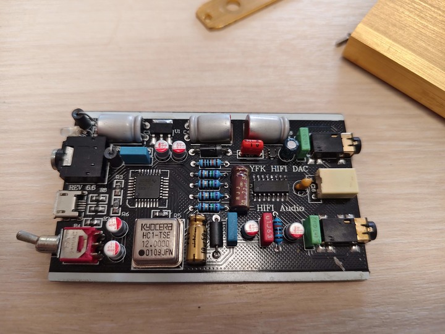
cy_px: 167
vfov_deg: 58.9
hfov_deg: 73.9
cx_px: 222
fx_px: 296
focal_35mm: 23
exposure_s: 1/100
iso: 206
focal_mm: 5.56
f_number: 1.88
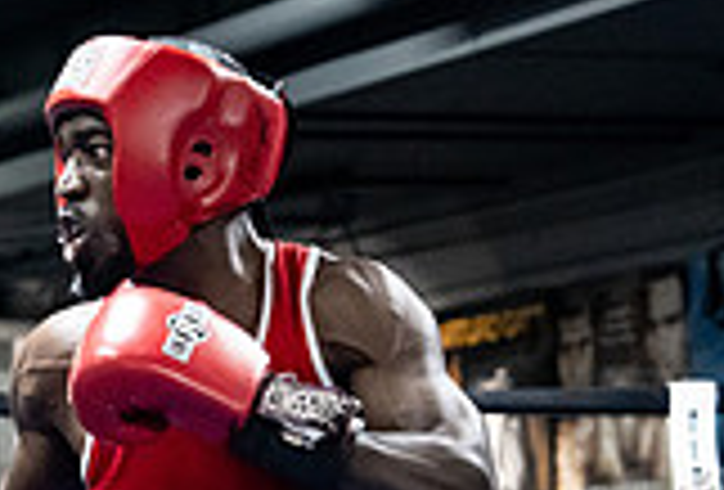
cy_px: 553
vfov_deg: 6.3
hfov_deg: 9.2
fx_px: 4466
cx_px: 117
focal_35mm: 221
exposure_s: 1/1000
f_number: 2.8
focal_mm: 52
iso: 10000
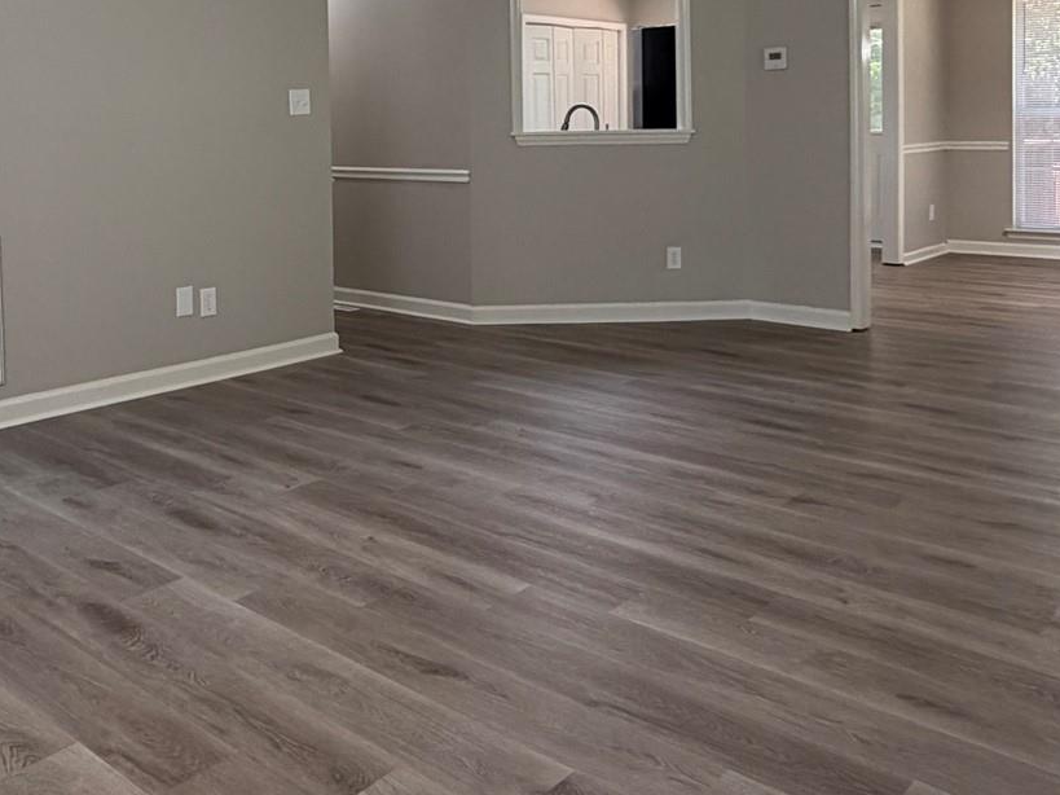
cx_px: 453
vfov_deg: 39.2
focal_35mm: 35
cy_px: 163
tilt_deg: -1.5
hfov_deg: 52.4
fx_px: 1072
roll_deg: +1.6
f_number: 2.2
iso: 250
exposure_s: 1/121
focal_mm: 2.22
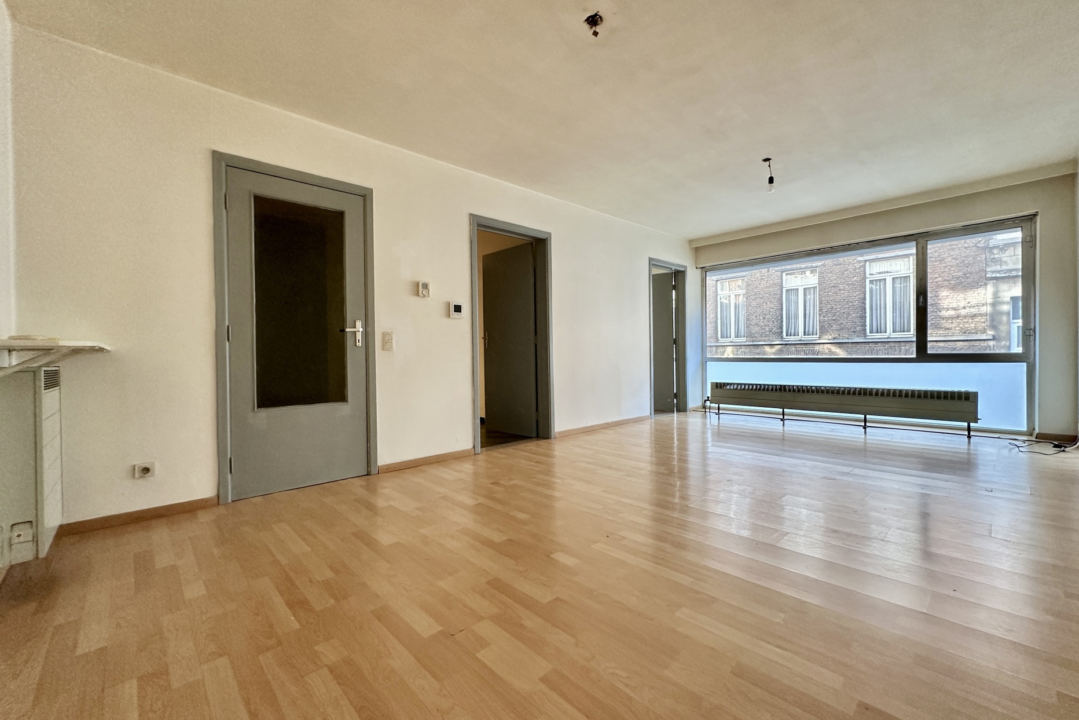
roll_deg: +0.4
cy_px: 356
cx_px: 548
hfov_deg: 100.4
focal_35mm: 15
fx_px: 450
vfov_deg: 77.3
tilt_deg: -0.7
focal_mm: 2.22
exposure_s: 1/100
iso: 250
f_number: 2.2
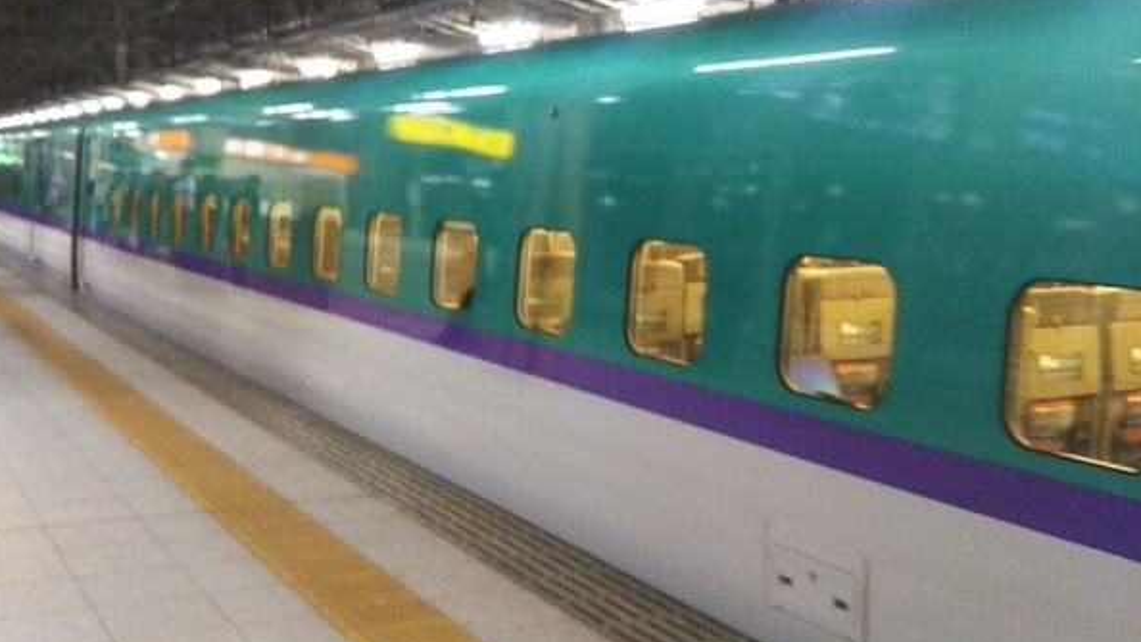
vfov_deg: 27.1
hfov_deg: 46.4
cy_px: 267
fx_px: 1331
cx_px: 567
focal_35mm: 44
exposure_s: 1/30
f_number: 2.2
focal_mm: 4
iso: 200
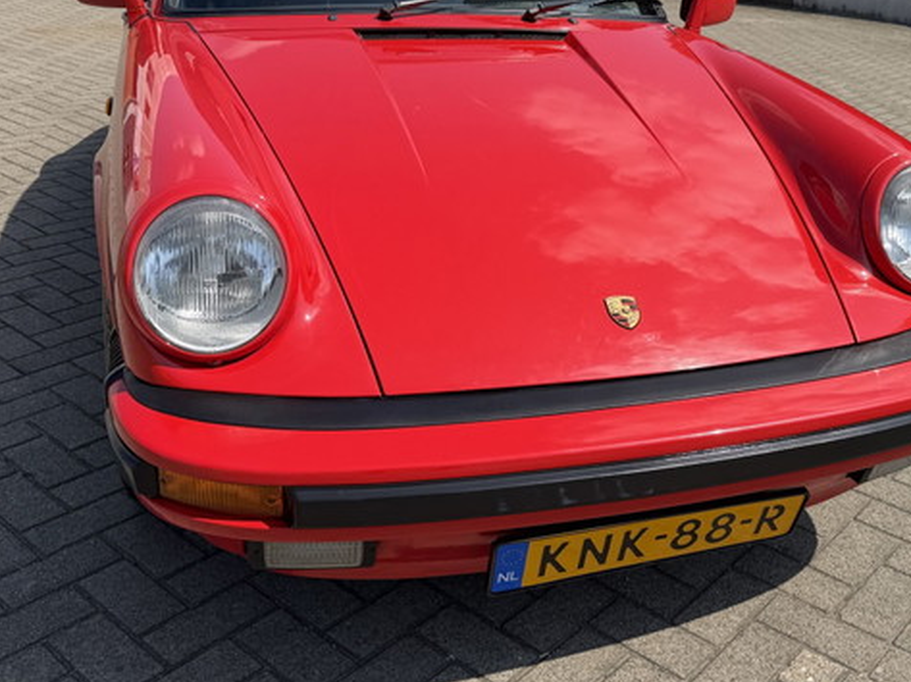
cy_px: 237
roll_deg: +1.7
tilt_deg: -16.2
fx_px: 1026
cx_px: 584
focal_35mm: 39
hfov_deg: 47.3
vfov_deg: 36.5
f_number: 1.78
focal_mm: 6.76
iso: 80
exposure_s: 1/3759
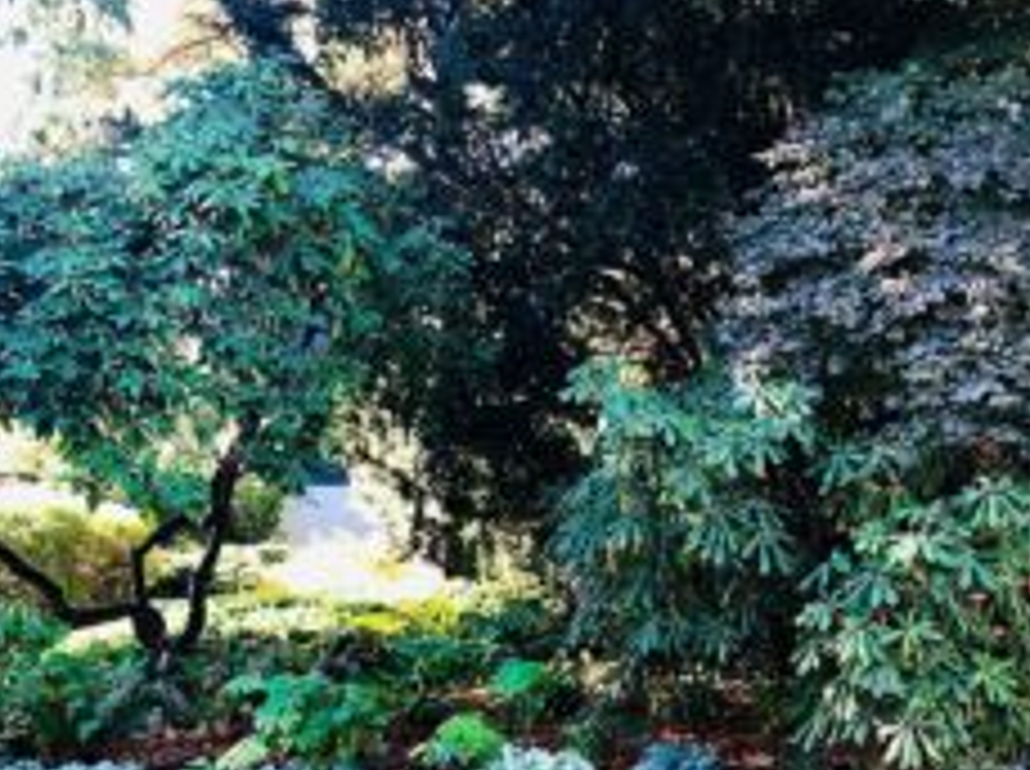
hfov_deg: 38.7
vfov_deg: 29.1
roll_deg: +0.4
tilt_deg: -6.6
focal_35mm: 49
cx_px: 652
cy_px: 590
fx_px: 1456
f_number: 1.8
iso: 25
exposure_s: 1/40
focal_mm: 3.99
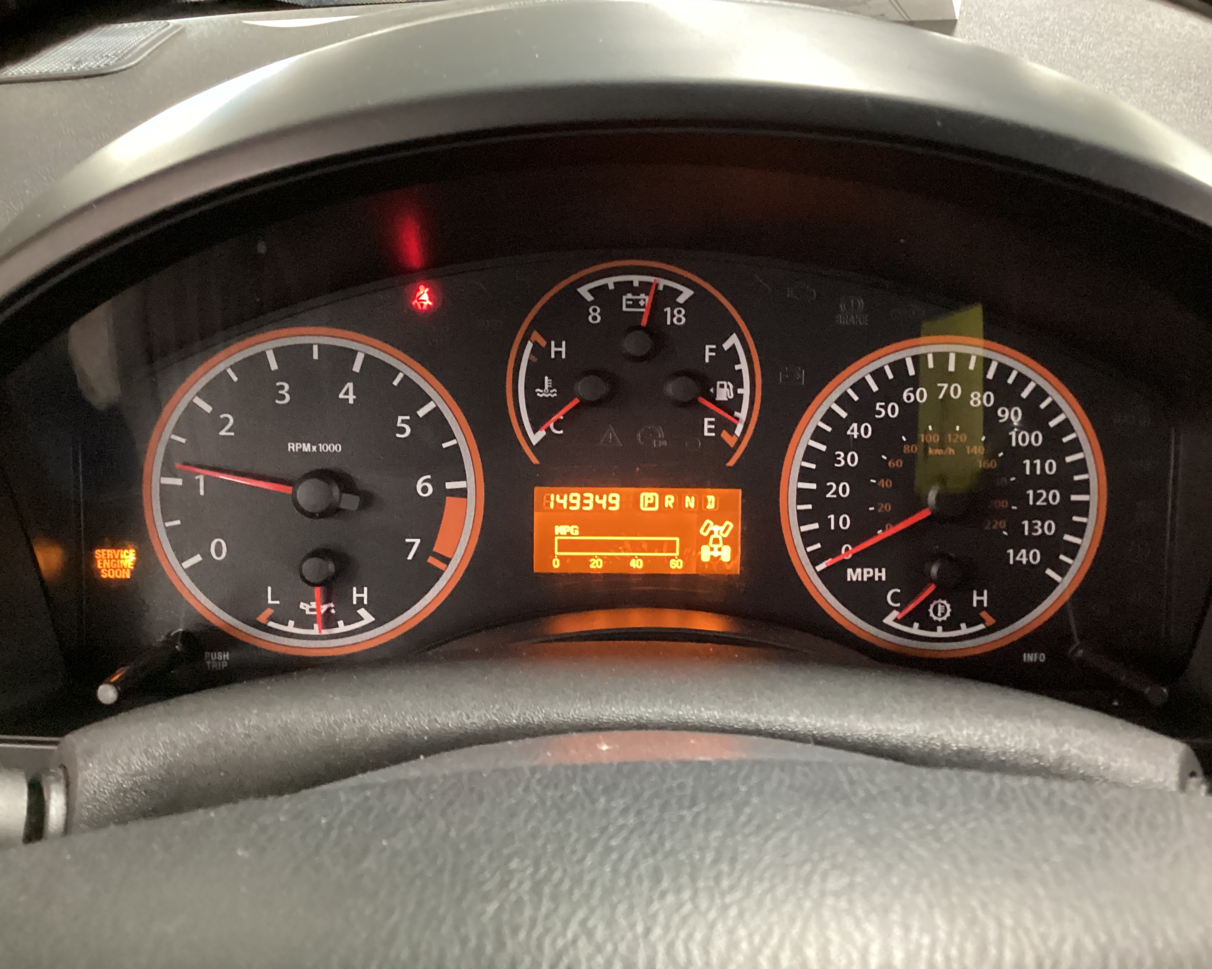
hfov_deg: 51.5
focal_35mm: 35
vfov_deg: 42.2
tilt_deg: -26.8
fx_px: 1255
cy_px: 492
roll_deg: -2.5
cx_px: 635
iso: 640
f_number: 2.4
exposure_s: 1/17
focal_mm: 3.3
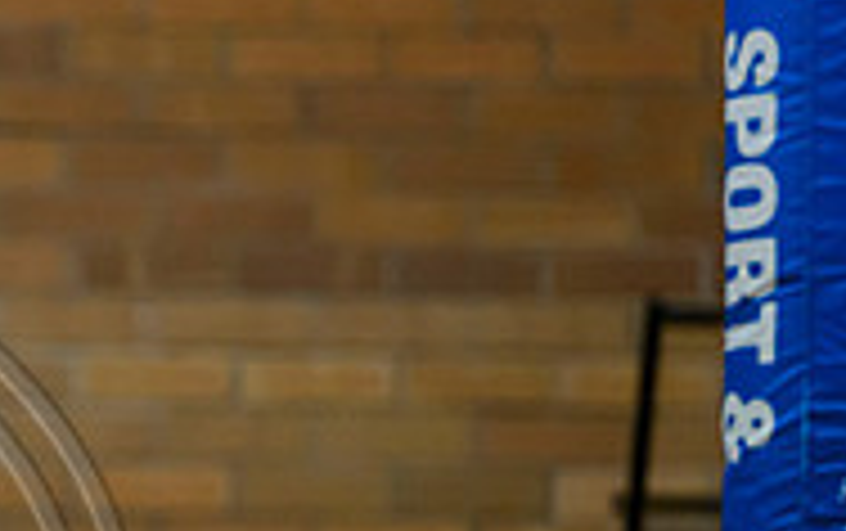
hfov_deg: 3.1
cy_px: 485
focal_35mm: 665
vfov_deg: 2.0
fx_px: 15351
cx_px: -689
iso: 4000
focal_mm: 165
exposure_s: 1/1000
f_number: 2.8
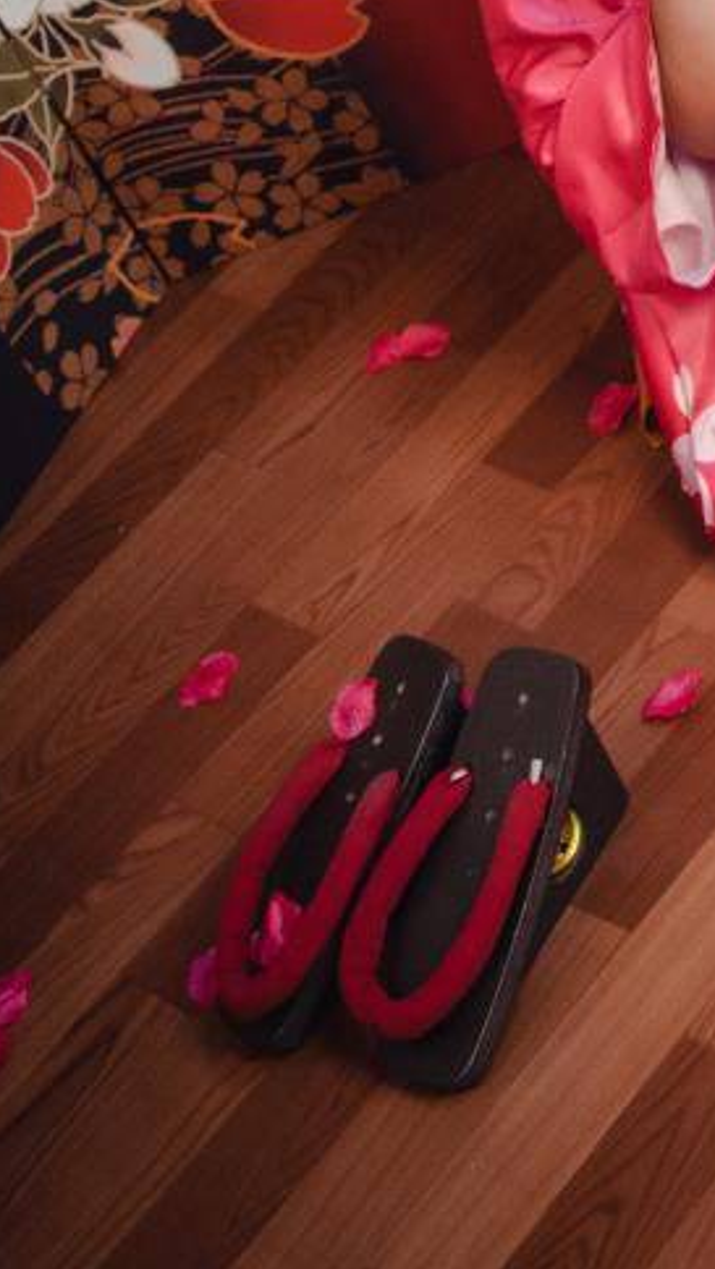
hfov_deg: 11.7
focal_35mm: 101
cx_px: 866
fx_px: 3402
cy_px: -212
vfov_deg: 20.0
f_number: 4
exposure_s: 1/25
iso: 800
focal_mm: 26
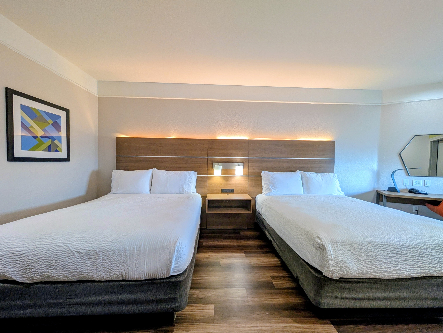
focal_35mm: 12
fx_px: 154
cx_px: 222
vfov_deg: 94.6
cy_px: 166
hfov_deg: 110.5
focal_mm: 2.02
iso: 76
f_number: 1.7
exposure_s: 1/60
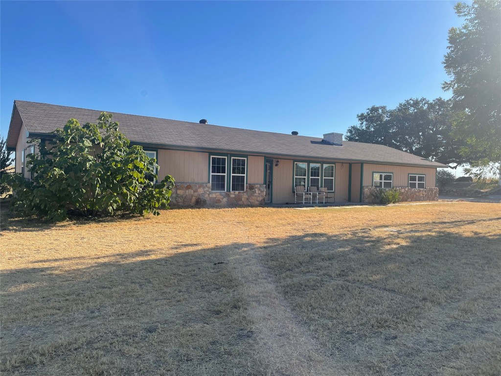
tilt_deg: -0.2
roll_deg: +0.0
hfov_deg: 67.3
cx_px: 250
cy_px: 188
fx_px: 376
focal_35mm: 26
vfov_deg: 53.1
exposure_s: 1/3300
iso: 32
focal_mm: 4.2
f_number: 1.6
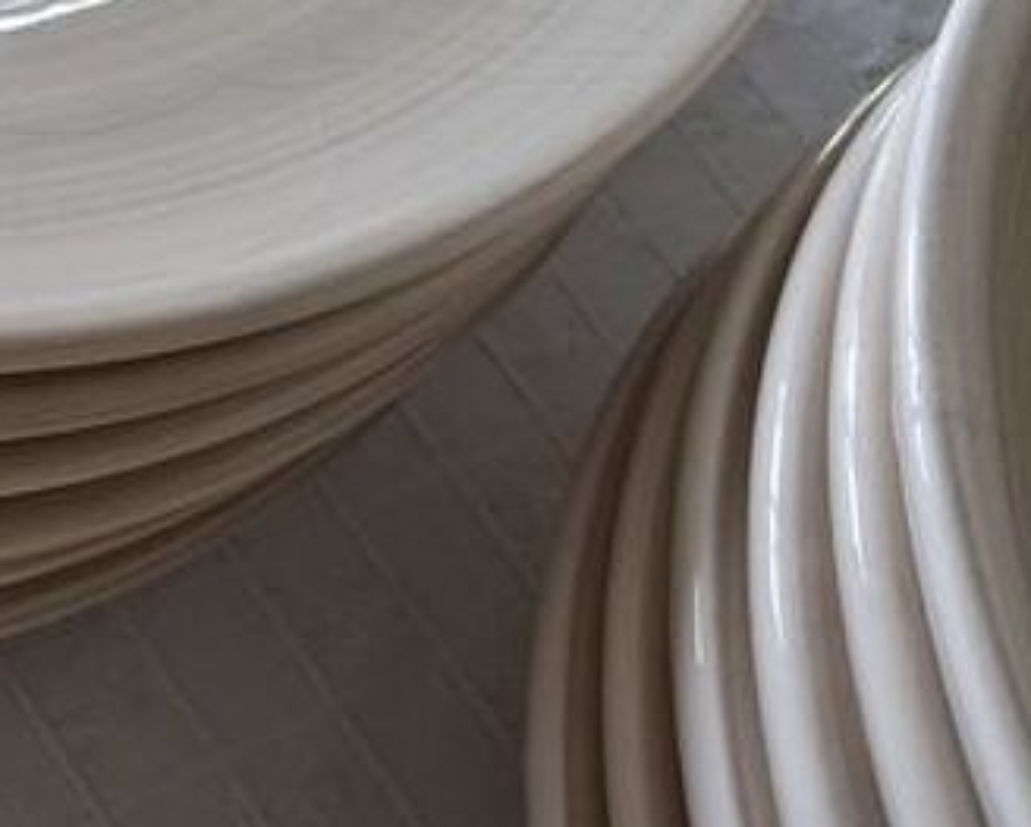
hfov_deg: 17.3
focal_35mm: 103
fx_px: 3146
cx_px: -374
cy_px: 420
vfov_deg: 15.0
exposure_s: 1/100
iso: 125
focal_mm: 3.98
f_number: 1.8
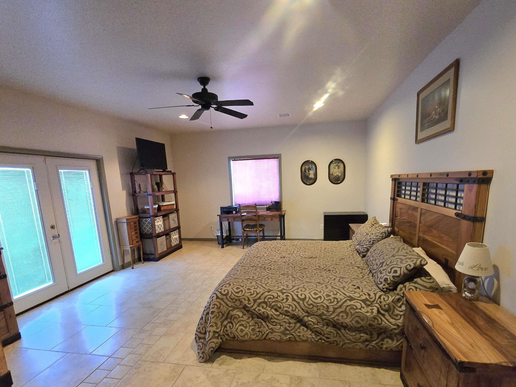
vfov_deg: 77.4
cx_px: 263
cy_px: 229
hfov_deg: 94.5
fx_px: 239
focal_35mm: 16
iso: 640
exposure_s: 1/60.2
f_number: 2.2
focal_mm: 2.2
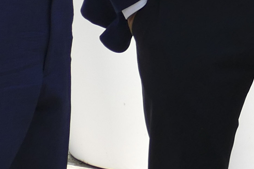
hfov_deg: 7.5
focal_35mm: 253
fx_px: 1785
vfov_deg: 5.2
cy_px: -248
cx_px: 644
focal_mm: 15.76
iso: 125
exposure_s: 1/1300
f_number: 3.2
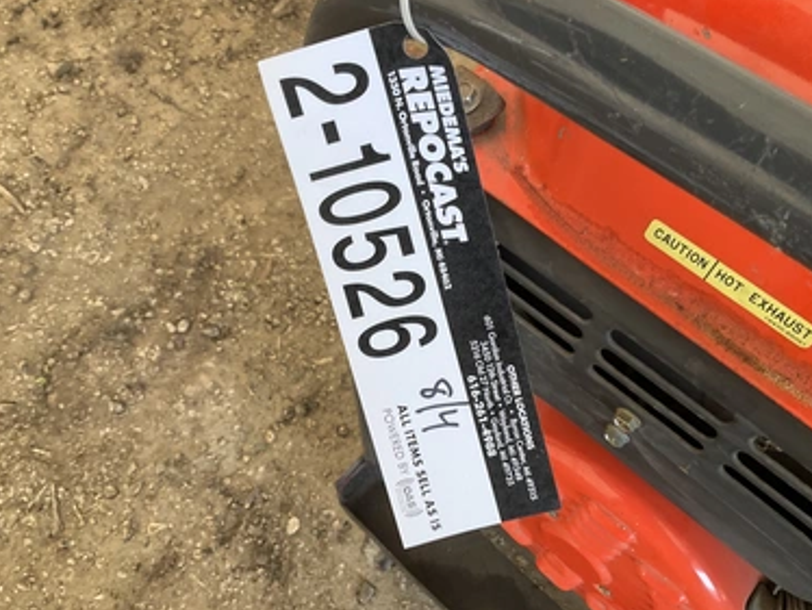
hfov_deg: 58.3
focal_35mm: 31
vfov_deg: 45.5
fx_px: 728
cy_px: 300
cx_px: 393
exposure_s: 1/122
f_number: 1.8
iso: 32
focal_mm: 3
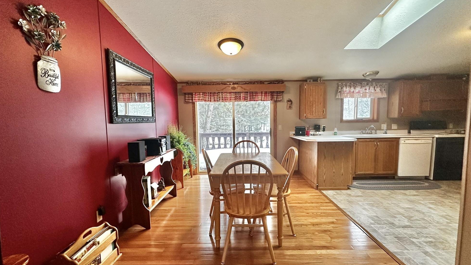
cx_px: 238
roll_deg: +3.3
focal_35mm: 16
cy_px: 137
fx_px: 200
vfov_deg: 67.1
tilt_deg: -1.1
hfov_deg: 99.4
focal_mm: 2.22
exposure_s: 1/120
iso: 250
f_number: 2.2
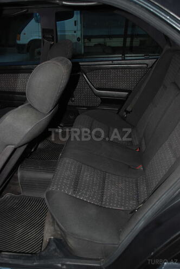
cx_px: 90
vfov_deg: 53.1
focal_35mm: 36
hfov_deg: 37.0
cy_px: 134
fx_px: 269
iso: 200
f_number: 4.2
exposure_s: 1/60
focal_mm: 24
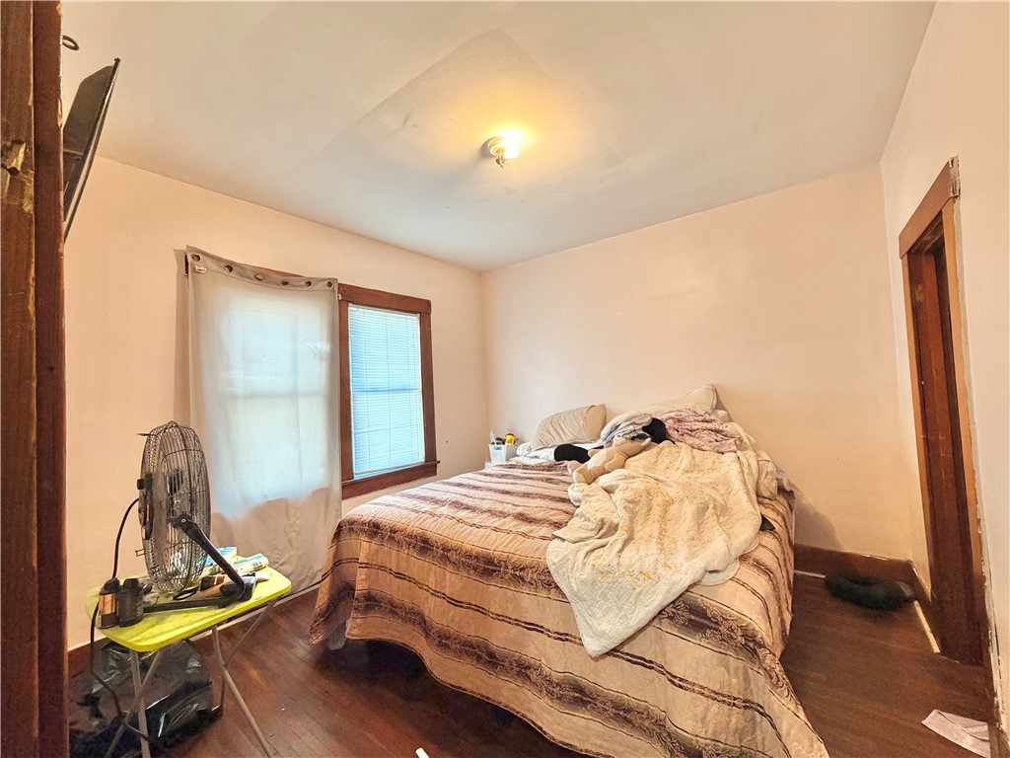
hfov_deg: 102.1
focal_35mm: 14
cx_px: 505
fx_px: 408
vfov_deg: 85.7
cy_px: 379
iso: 320
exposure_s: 1/60
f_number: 2.2
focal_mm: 2.22
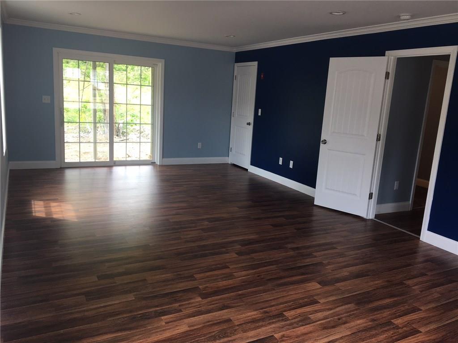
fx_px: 384
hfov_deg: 61.7
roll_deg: -3.4
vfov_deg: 48.2
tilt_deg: -11.8
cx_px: 229
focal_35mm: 29
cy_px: 172
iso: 32
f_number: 2.2
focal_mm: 4.15
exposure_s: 1/60
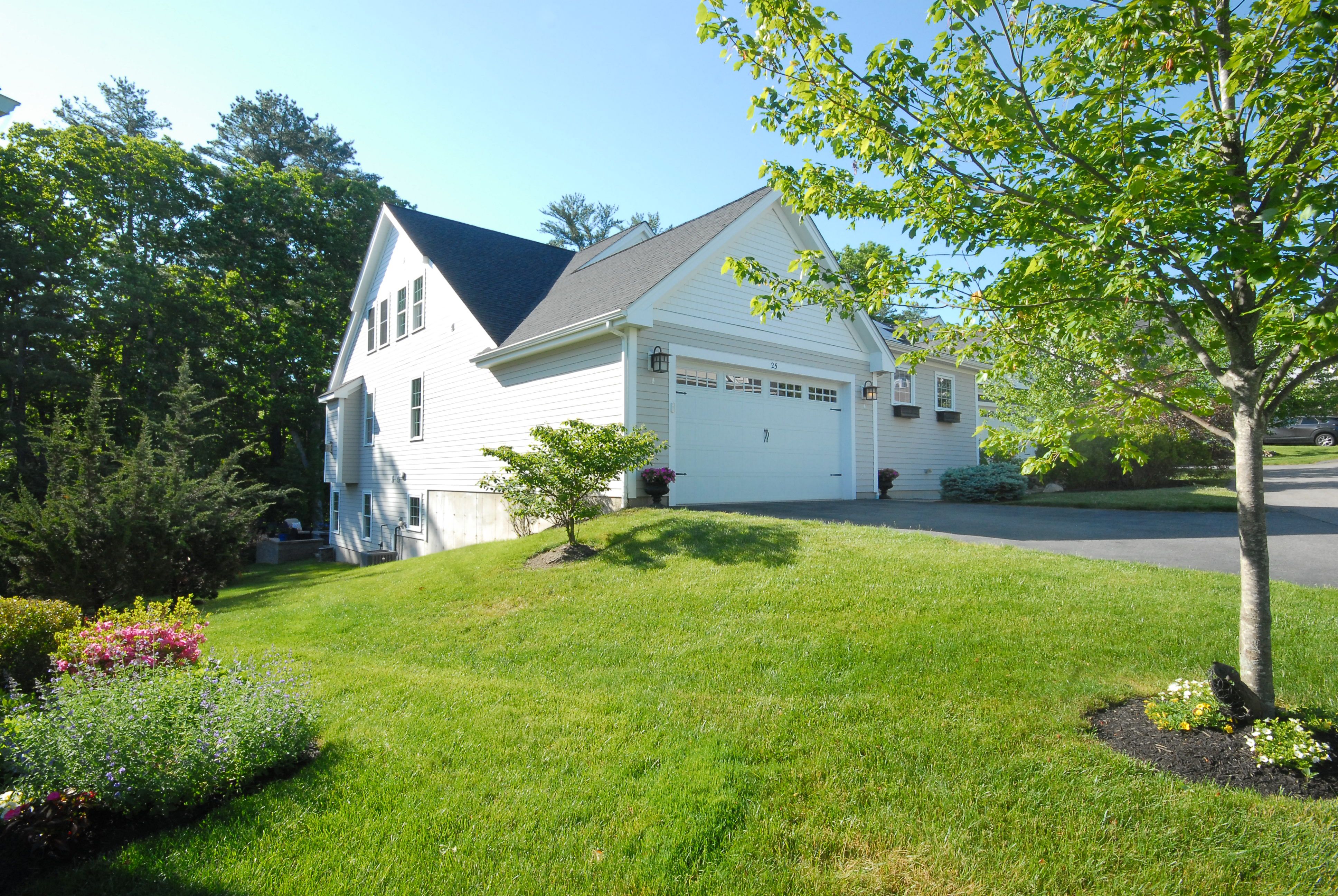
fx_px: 670
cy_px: 448
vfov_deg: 67.5
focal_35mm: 18
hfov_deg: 89.9
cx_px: 669
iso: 400
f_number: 18
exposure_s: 1/60
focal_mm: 12
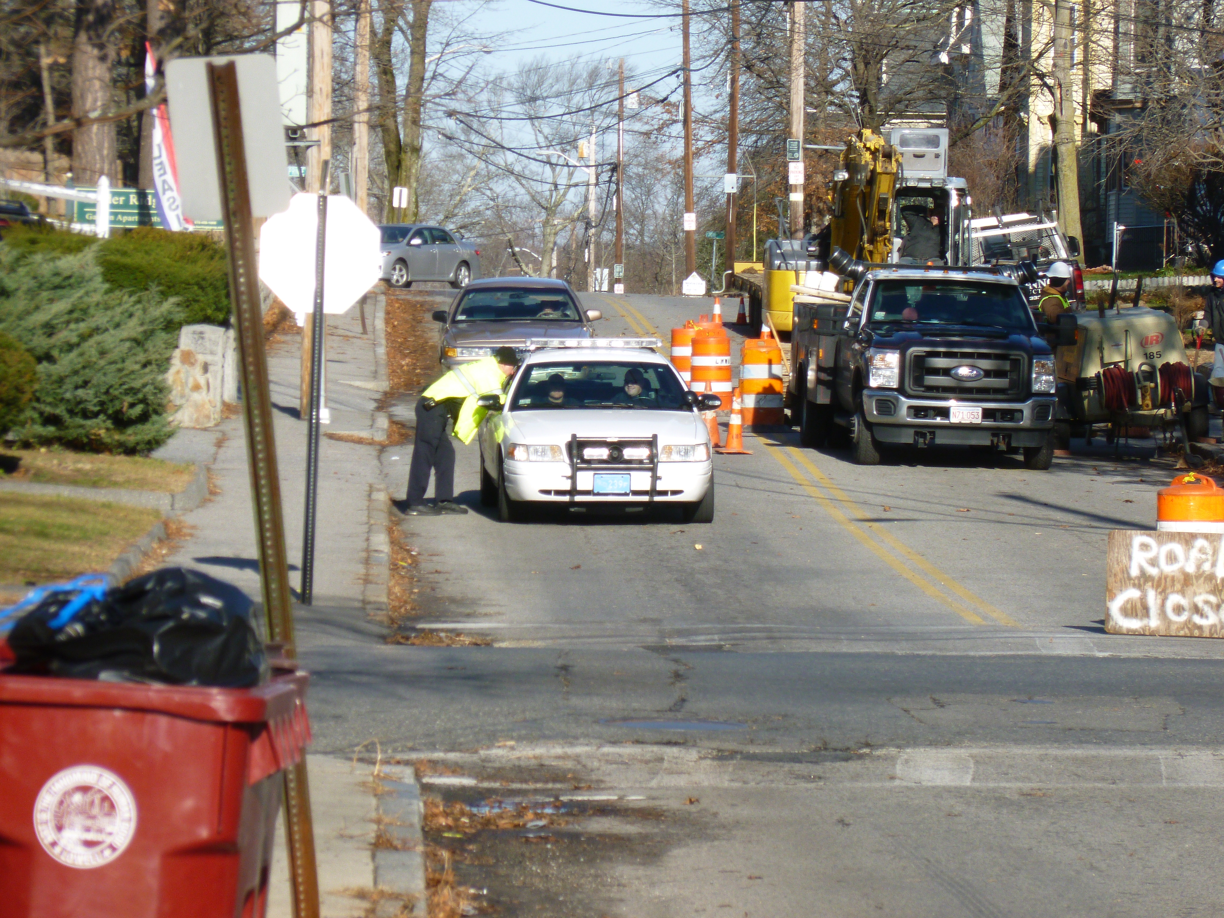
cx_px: 612
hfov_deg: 8.5
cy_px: 459
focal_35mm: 232
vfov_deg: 6.4
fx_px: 8203
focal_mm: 40
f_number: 5.9
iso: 100
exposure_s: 1/320
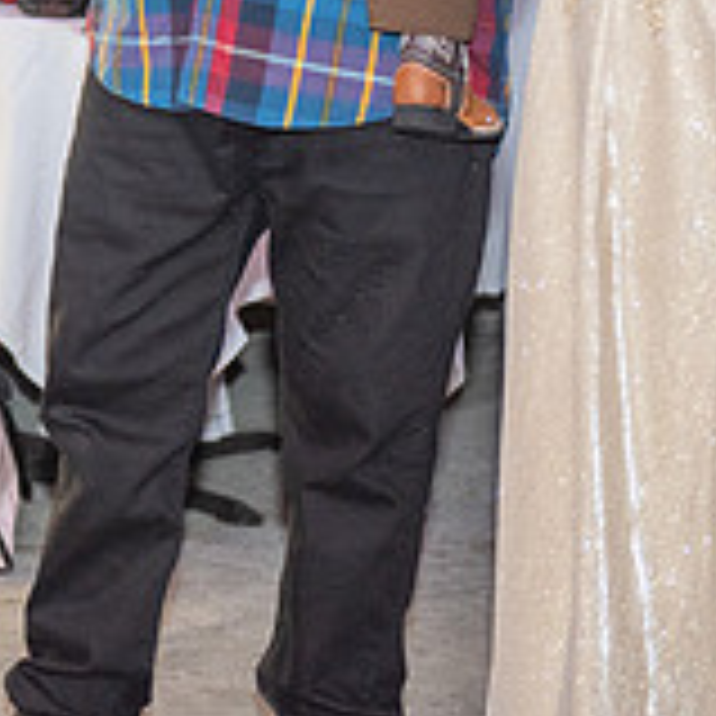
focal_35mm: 186
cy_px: -124
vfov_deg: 9.3
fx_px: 4353
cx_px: -500
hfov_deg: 9.1
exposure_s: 1/160
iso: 800
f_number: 3.2
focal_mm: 60
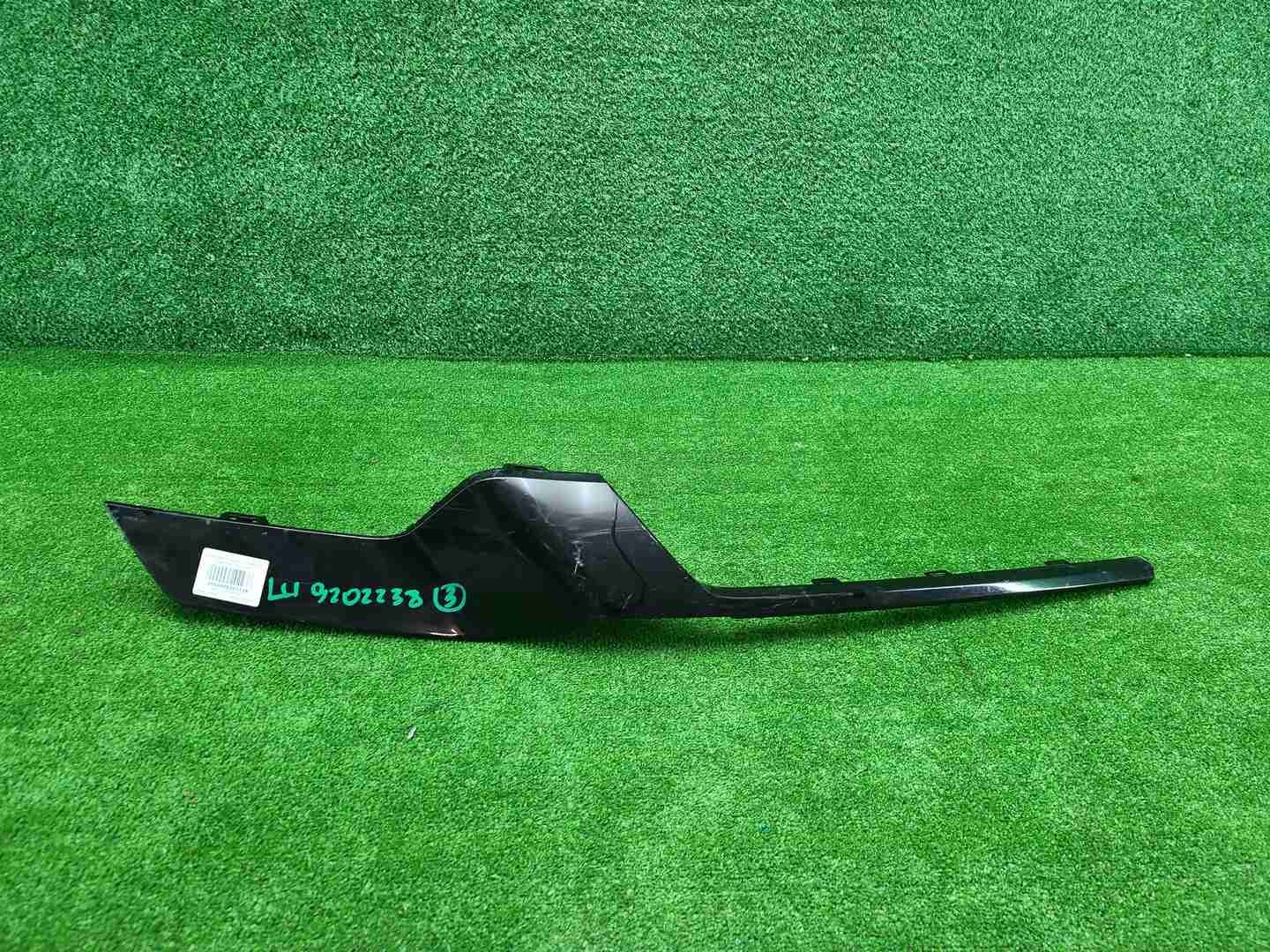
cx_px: 635
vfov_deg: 53.1
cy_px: 476
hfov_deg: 67.3
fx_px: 954
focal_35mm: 26
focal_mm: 5.4
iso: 248
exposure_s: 1/50
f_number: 1.8
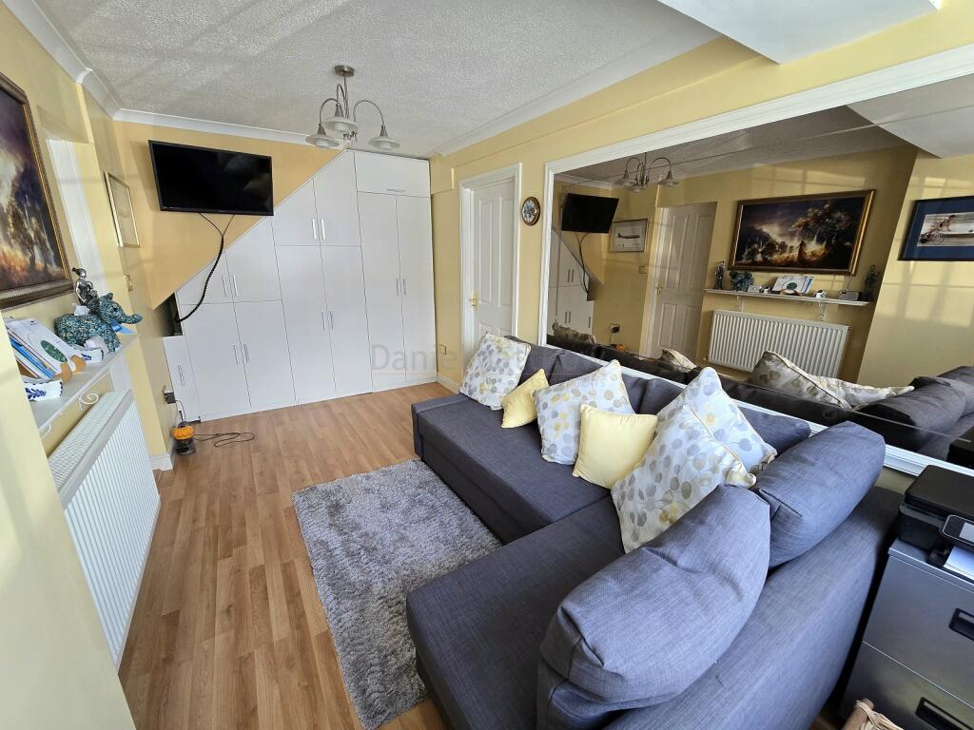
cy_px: 365
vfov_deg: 89.9
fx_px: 366
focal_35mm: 13
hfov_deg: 106.2
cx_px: 487
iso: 160
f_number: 2.2
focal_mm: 2.2
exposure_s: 1/50
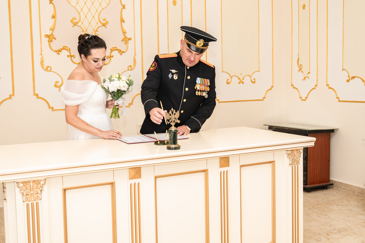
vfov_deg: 35.0
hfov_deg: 50.6
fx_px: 385
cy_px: 106
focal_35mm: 38
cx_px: 168
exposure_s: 1/250
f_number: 3.5
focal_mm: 32.5
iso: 500
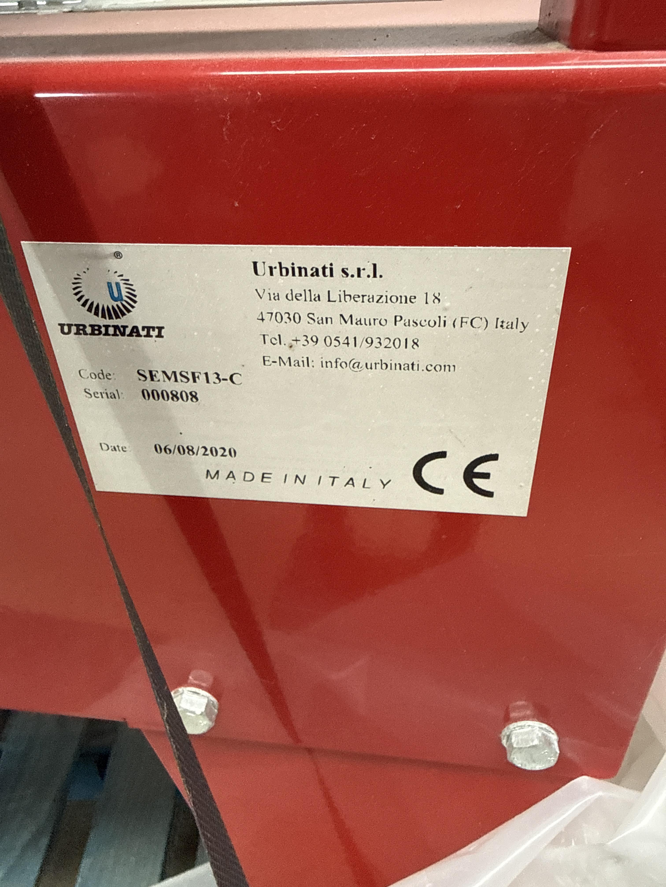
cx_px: 333
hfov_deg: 54.9
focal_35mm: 25
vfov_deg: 69.4
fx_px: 641
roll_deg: +2.1
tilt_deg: -31.0
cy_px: 444
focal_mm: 2.22
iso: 320
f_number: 2.2
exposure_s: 1/70
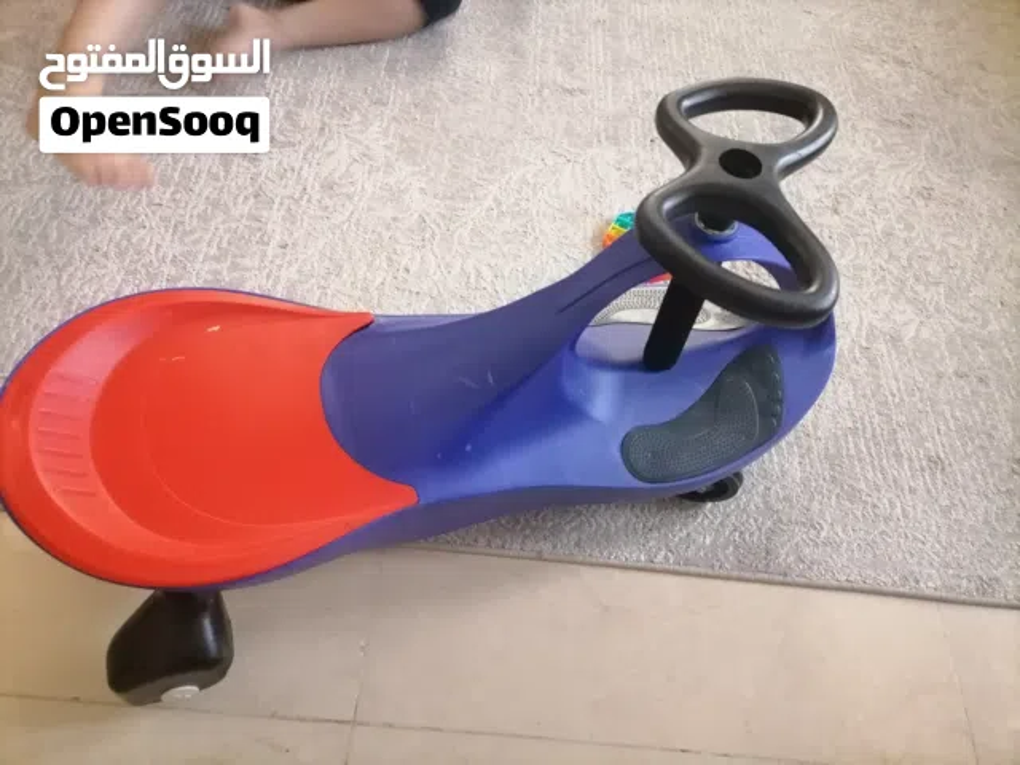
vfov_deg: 53.1
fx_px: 766
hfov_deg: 67.3
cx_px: 510
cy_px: 382
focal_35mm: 26
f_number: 1.8
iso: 800
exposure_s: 1/25
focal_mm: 5.4
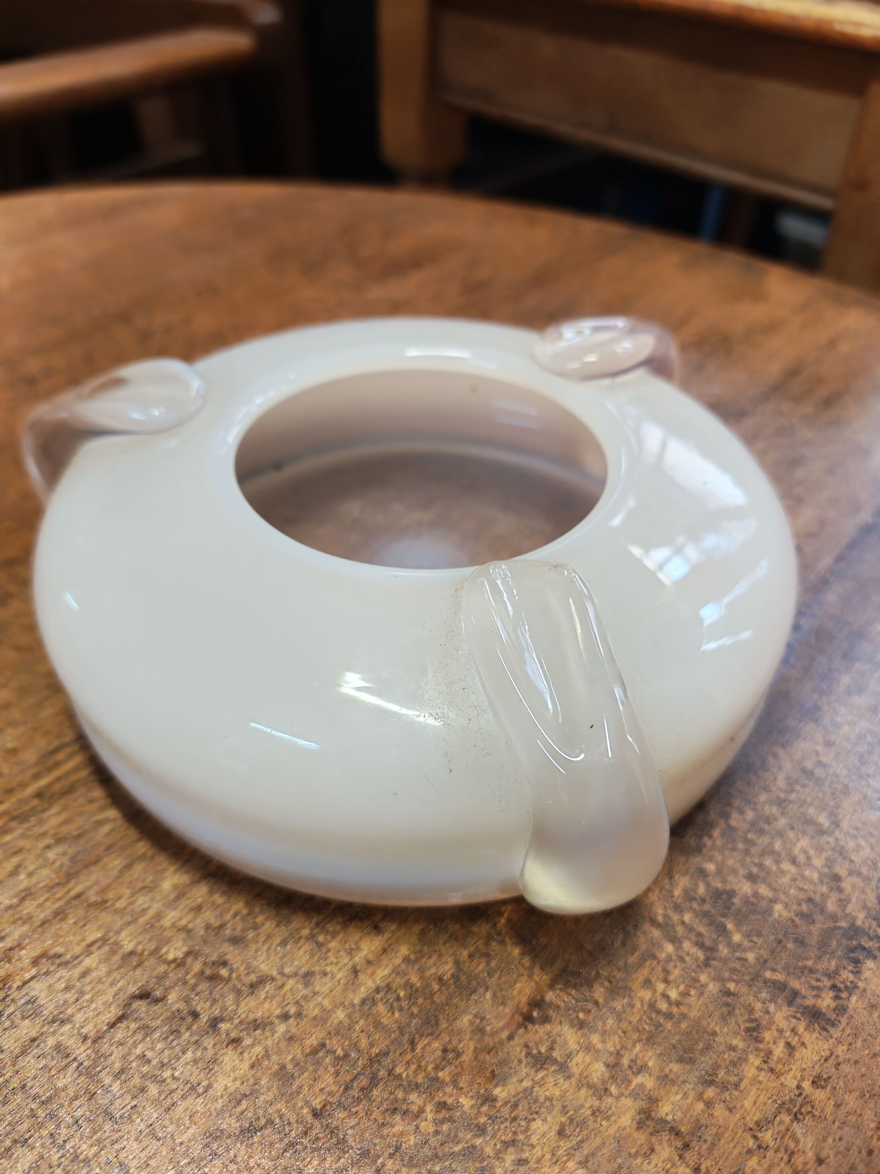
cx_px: 440
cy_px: 587
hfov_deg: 51.4
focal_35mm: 27
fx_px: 915
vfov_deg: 65.3
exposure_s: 1/50
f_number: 1.9
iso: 2456
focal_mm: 6.12
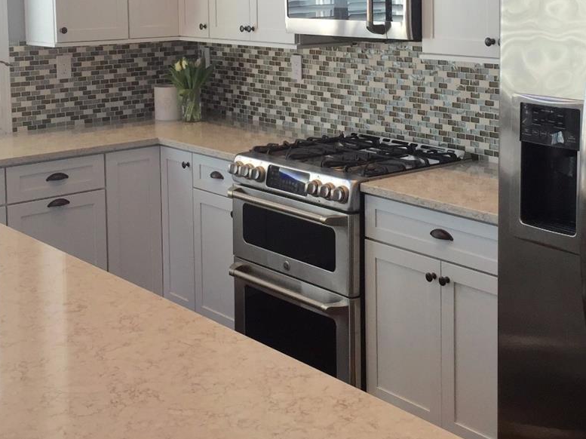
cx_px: 332
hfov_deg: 34.3
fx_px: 948
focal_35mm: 56
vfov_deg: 25.6
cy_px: 84
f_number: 2.2
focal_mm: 4.15
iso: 50
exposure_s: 1/120
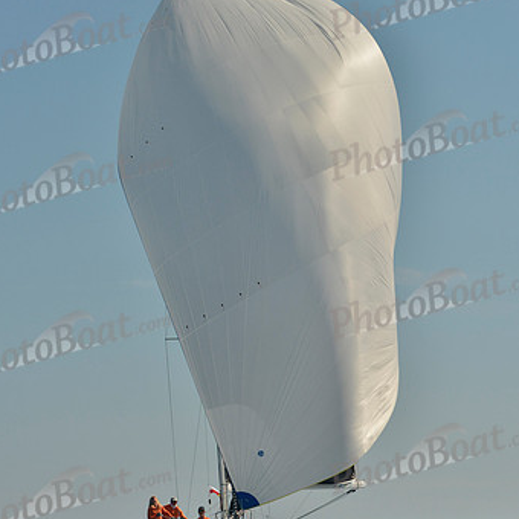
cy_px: 243
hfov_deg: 8.9
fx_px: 3325
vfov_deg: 8.9
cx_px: 251
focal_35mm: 196
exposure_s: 1/1250
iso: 400
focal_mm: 135
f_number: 8
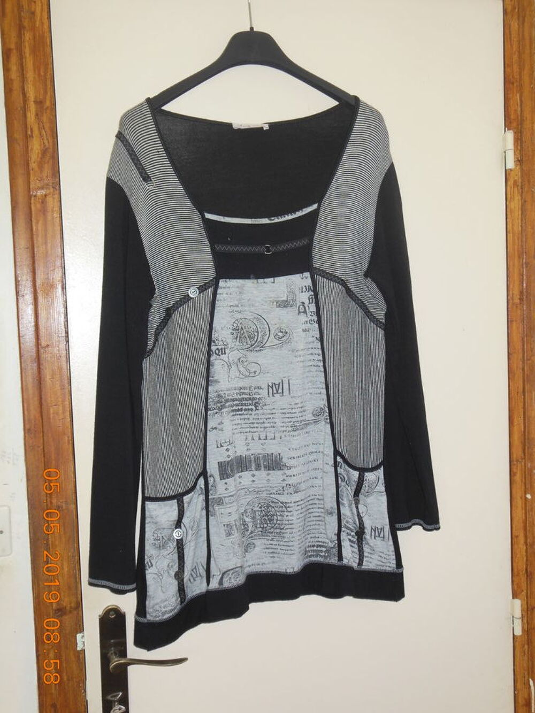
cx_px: 268
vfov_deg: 49.0
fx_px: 783
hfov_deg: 37.7
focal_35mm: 38
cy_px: 356
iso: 200
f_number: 3.6
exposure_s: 1/30
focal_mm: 6.8
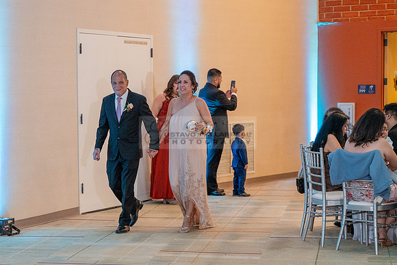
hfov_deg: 21.0
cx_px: 123
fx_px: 1065
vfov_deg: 14.2
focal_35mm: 97
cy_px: 163
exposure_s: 1/200
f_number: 3.2
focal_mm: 70
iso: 1600
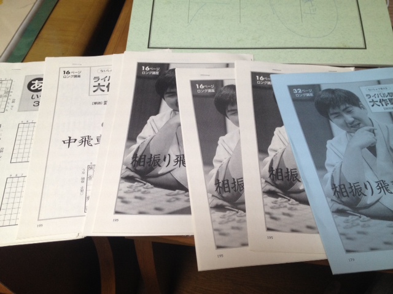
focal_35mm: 35
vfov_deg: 40.7
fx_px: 397
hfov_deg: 52.6
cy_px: 147
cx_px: 196
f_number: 2.4
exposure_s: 1/20
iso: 100
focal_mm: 4.28
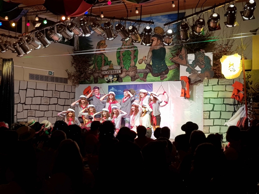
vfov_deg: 53.1
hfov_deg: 67.3
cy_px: 97
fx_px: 195
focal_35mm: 26
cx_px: 130
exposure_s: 1/50
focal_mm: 4.2
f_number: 1.7
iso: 50
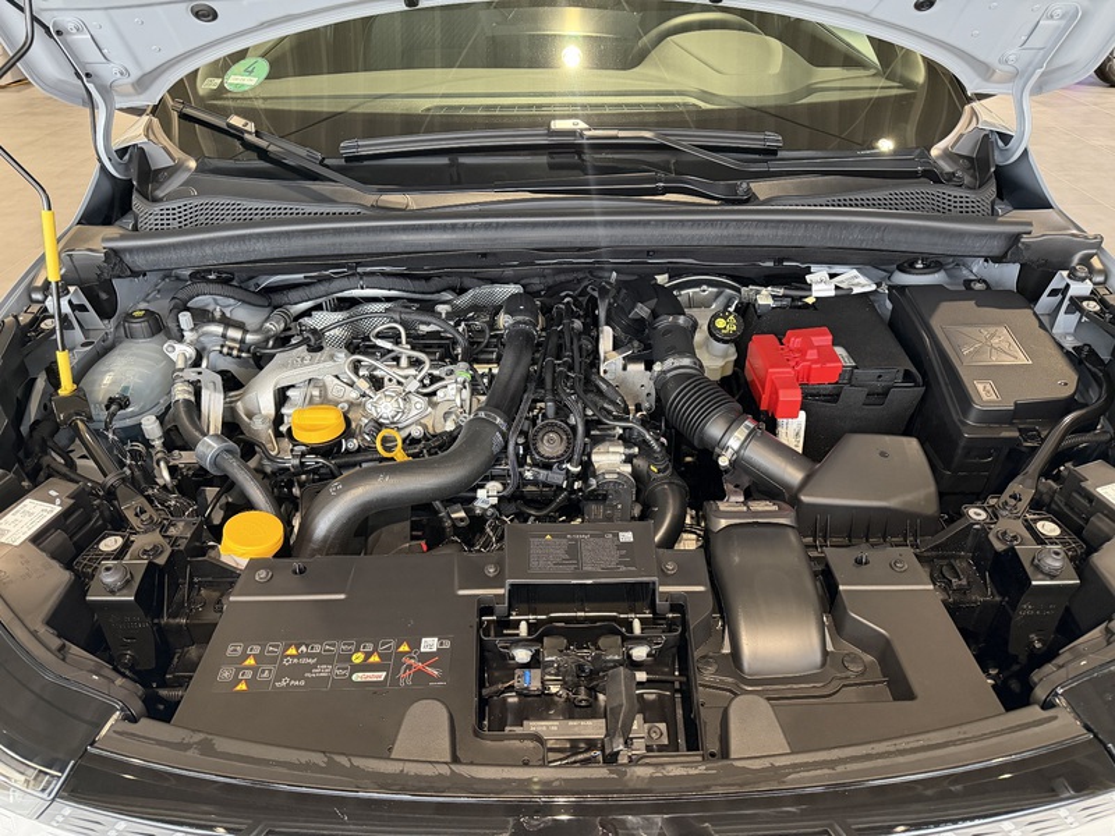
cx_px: 558
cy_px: 418
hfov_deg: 71.6
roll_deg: +0.6
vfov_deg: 56.8
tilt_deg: -33.3
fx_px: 773
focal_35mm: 24
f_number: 1.78
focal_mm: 6.76
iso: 500
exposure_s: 1/50
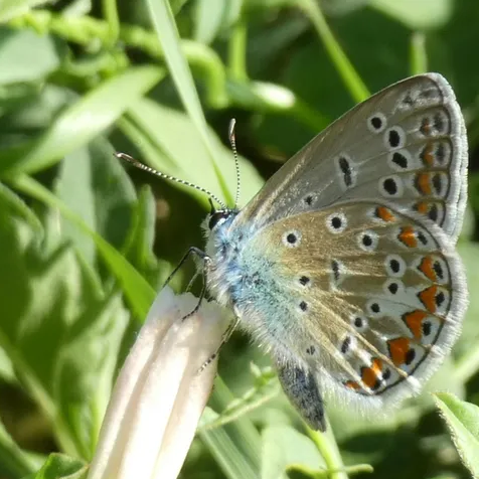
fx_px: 2975
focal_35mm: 190
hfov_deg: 9.2
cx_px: 294
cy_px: 240
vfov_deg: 9.2
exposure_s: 1/125
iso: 80
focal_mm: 28.8
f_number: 5.4
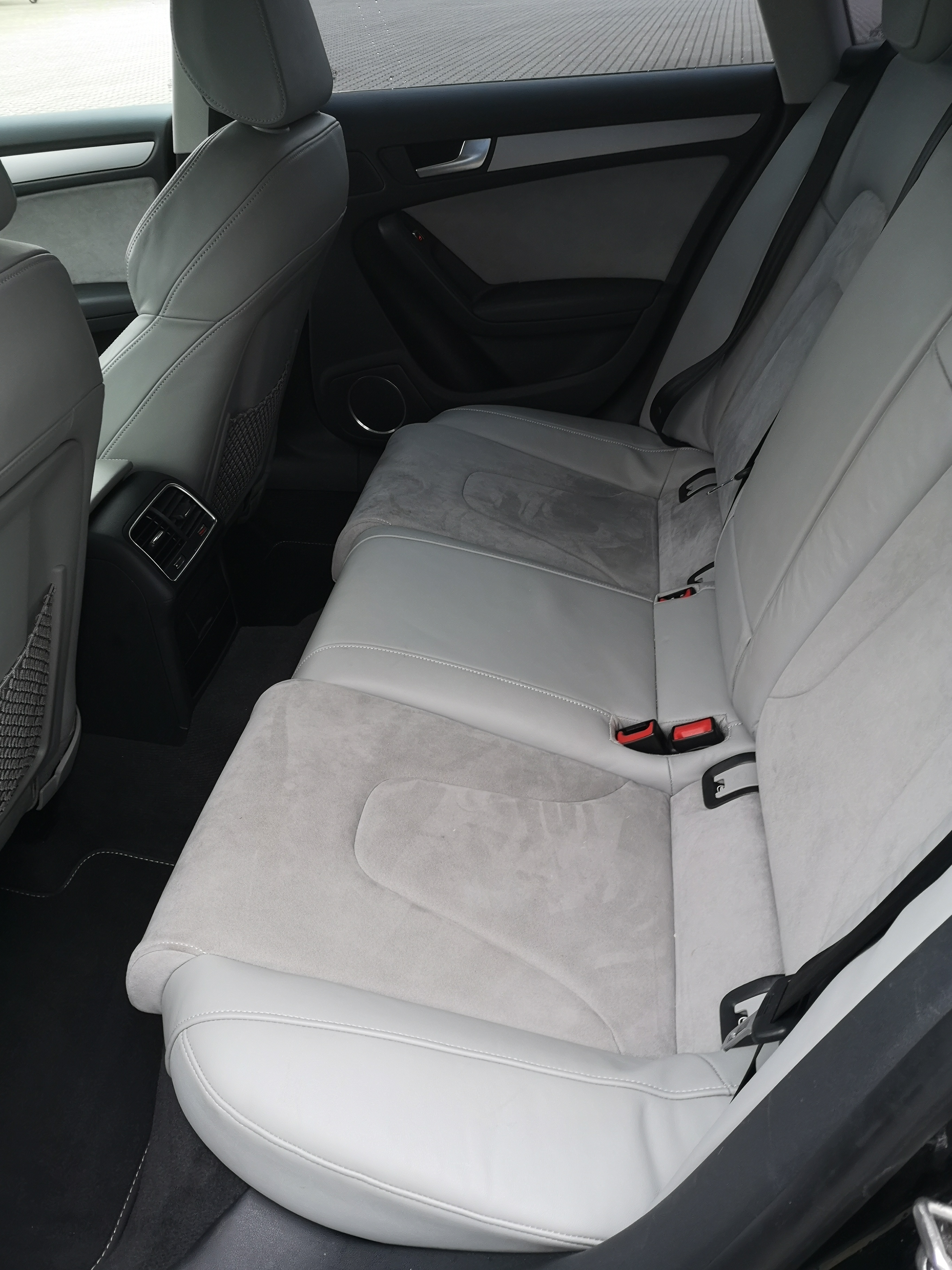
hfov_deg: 51.4
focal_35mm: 27
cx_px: 476
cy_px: 635
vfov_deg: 65.3
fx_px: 990
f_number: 1.8
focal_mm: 3.95
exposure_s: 1/50
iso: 125
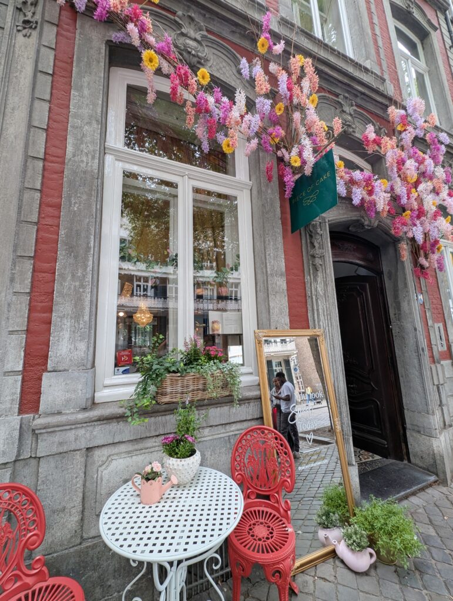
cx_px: 226
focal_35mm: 13
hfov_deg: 90.1
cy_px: 300
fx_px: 226
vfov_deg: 106.1
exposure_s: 1/71.3
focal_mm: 1.95
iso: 59
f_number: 2.2
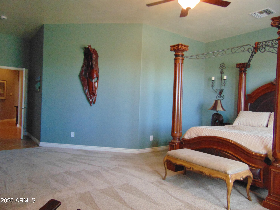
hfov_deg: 69.4
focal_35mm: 25
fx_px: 202
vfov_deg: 54.9
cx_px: 140
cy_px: 105
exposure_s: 1/30
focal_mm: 4.5
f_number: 3
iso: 400
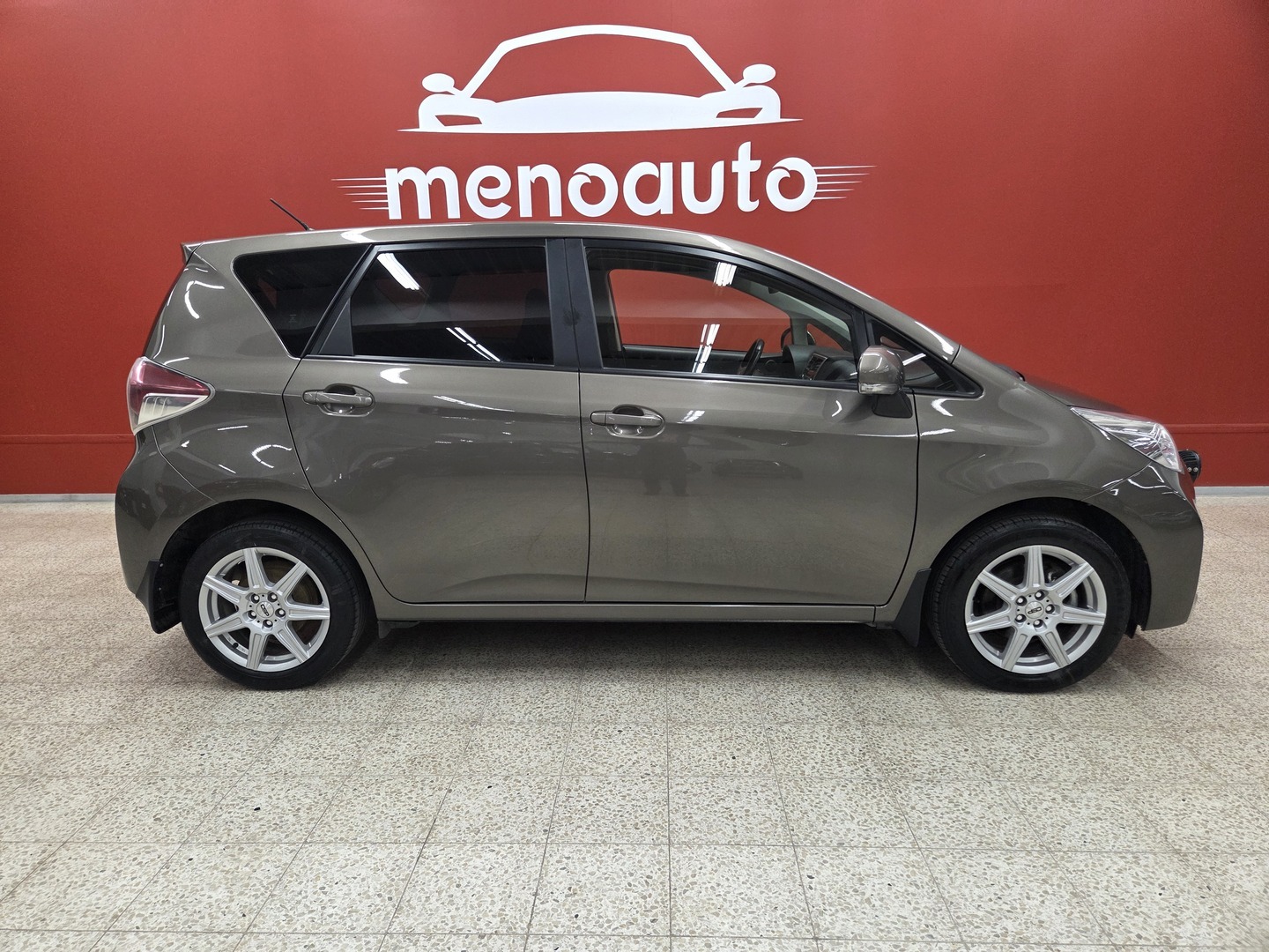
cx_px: 634
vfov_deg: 58.9
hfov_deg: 73.9
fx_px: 843
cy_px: 476
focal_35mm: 23
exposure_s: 1/180
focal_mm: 5.4
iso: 200
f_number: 1.8
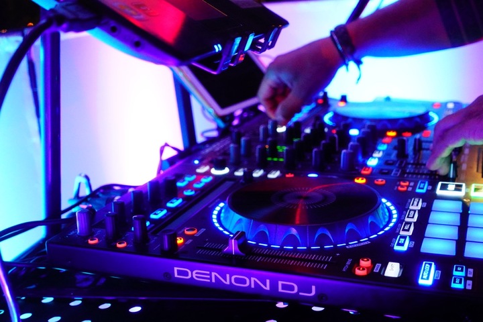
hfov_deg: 41.9
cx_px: 242
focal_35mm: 47
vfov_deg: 28.6
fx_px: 631
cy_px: 161
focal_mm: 17.27
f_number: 3.2
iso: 2500
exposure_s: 1/50
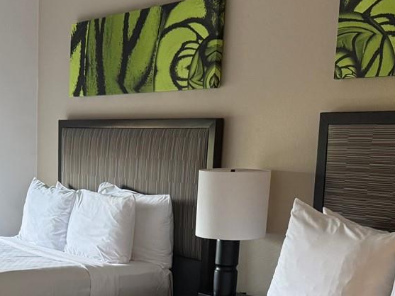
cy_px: 280
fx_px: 787
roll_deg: -0.4
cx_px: 21
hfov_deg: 27.0
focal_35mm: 69
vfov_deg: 20.7
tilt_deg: -10.5
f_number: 1.78
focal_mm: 6.76
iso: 250
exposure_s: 1/120
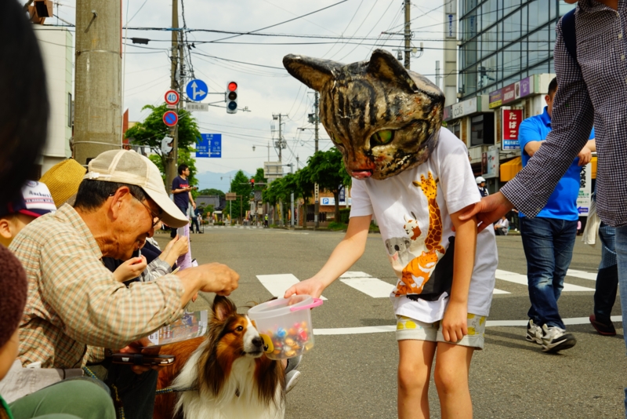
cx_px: 314
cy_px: 210
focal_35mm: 48
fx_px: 836
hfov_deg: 41.1
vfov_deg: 28.1
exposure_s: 1/125
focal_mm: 48
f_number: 9.5
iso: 100
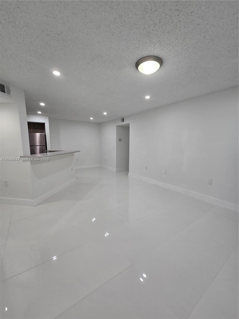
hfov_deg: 89.9
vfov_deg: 106.2
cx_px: 120
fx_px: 120
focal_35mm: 13
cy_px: 160
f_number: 2.2
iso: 64
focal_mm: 2.2
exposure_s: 1/60
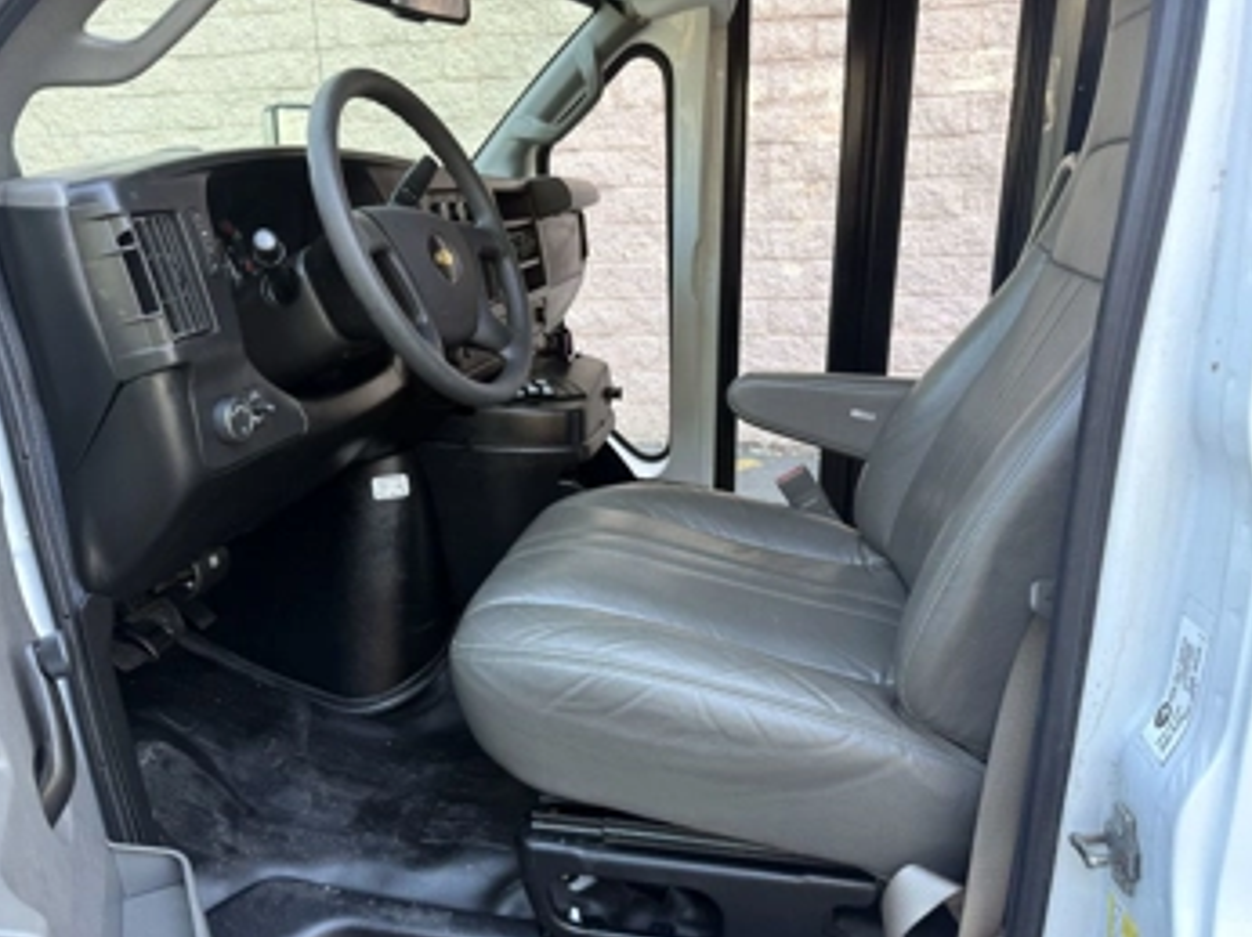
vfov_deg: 54.8
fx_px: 904
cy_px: 485
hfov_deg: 69.4
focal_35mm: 25
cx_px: 608
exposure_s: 1/121
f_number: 1.78
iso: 80
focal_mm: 6.76
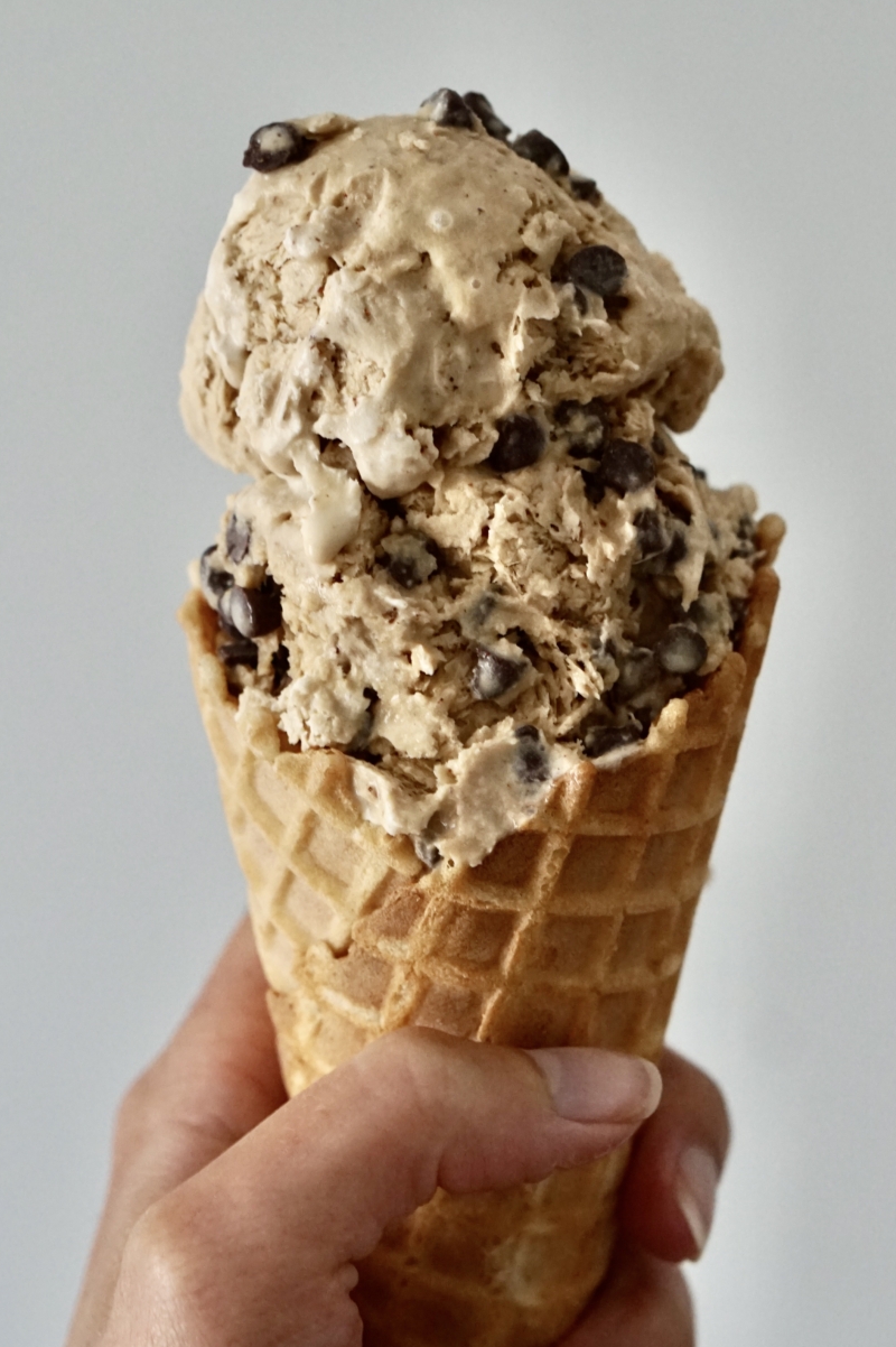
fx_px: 3588
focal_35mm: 96
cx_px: 501
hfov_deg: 14.2
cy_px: 820
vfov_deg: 21.2
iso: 1250
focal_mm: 50
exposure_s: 1/80
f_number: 4
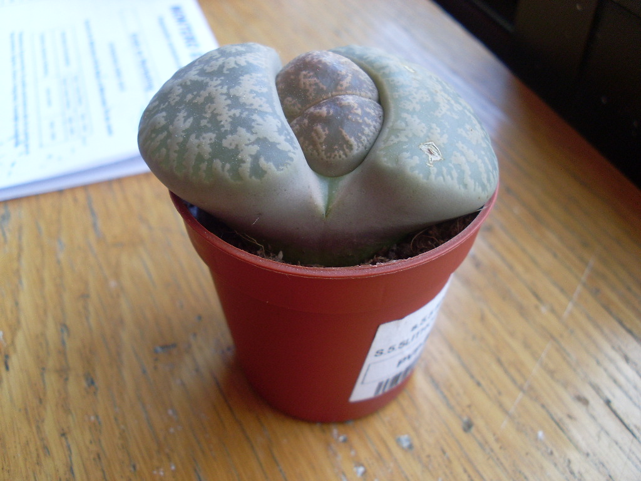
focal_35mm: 38
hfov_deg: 49.0
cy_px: 240
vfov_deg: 37.7
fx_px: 704
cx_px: 320
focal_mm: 6.3
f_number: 3
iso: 100
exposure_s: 1/60
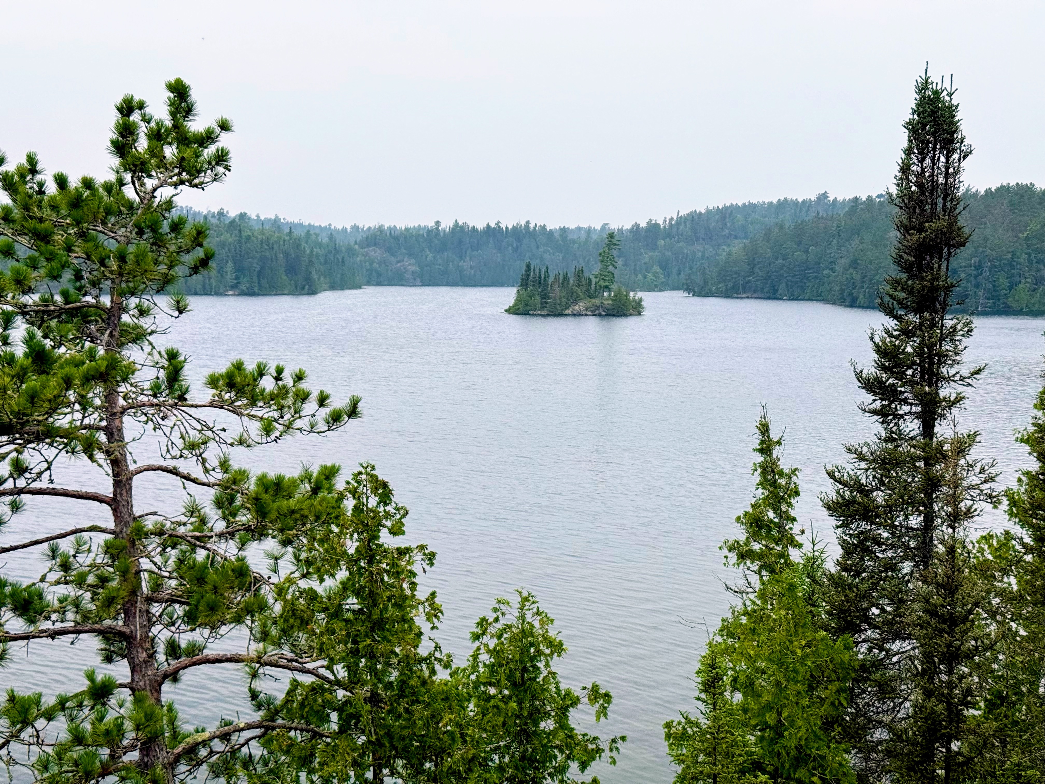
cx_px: 522
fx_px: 1449
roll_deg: -0.3
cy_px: 392
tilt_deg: -5.0
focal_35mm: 48
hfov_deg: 39.7
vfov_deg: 30.3
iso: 64
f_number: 1.78
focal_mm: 6.76
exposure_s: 1/2208
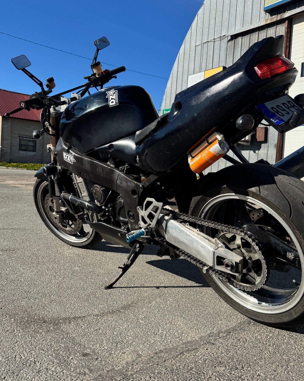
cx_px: 155
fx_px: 371
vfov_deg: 54.2
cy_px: 197
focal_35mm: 33
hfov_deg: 44.5
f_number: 1.78
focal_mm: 6.76
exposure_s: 1/4049
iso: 80
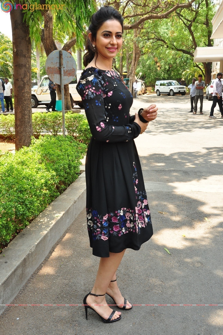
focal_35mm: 38
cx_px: 112
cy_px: 168
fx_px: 349
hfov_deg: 35.4
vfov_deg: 51.3
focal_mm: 25
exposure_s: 1/125
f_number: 9
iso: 400
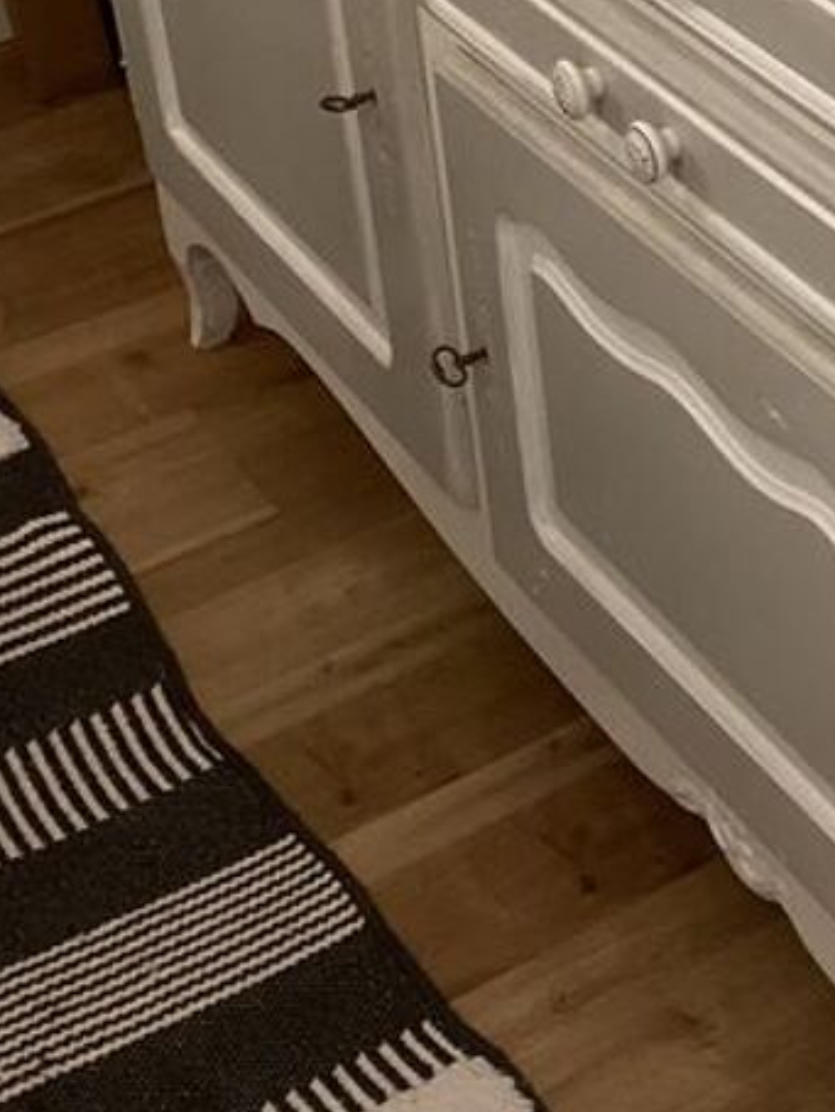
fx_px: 2924
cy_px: -31
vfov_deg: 20.7
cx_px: 1014
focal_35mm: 91
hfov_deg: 15.6
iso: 250
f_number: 2.4
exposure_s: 1/50
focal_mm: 3.3
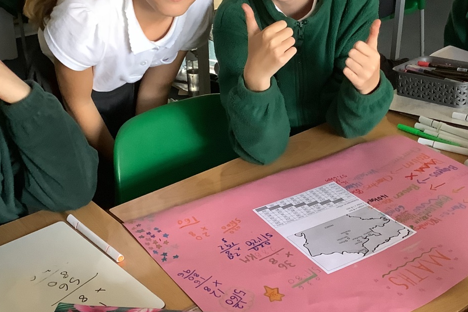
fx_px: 689
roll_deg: +0.7
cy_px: 177
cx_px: 246
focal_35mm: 53
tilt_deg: -32.1
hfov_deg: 37.5
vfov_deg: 25.5
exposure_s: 1/60
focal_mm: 3.3
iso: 200
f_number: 2.4
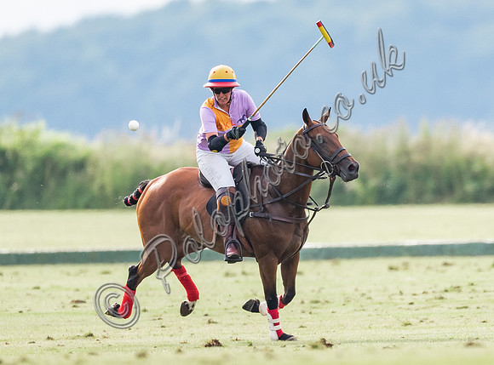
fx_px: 16477
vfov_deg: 1.3
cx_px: 315
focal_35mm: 1160
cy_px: 248
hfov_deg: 1.7
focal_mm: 500
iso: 800
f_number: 4
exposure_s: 1/2000
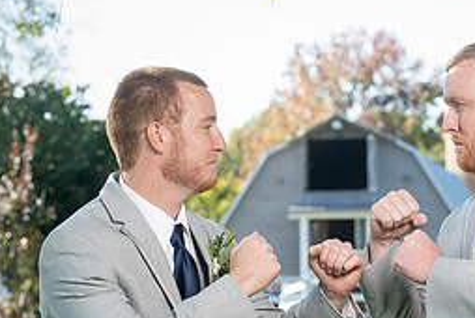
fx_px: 2378
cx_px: 329
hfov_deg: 11.4
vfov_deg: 7.6
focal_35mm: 180
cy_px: 285
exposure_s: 1/200
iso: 200
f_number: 5.6
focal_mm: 76
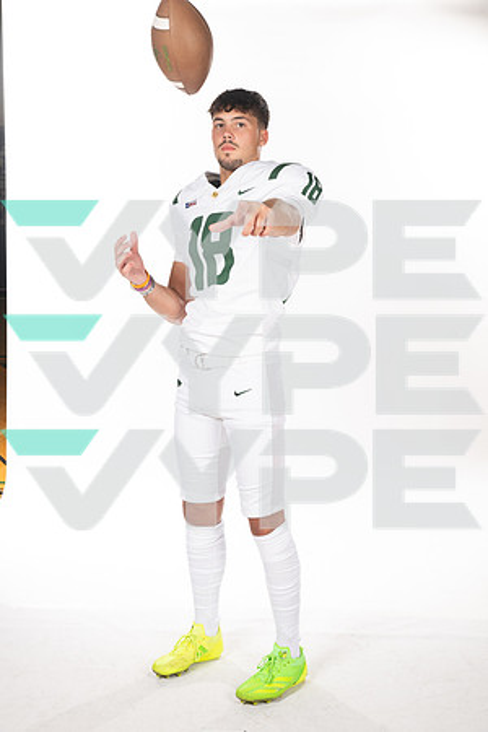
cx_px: 244
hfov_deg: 27.0
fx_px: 1017
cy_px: 366
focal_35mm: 50
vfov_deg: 39.6
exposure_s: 1/400
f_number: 8
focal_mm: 50
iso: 640
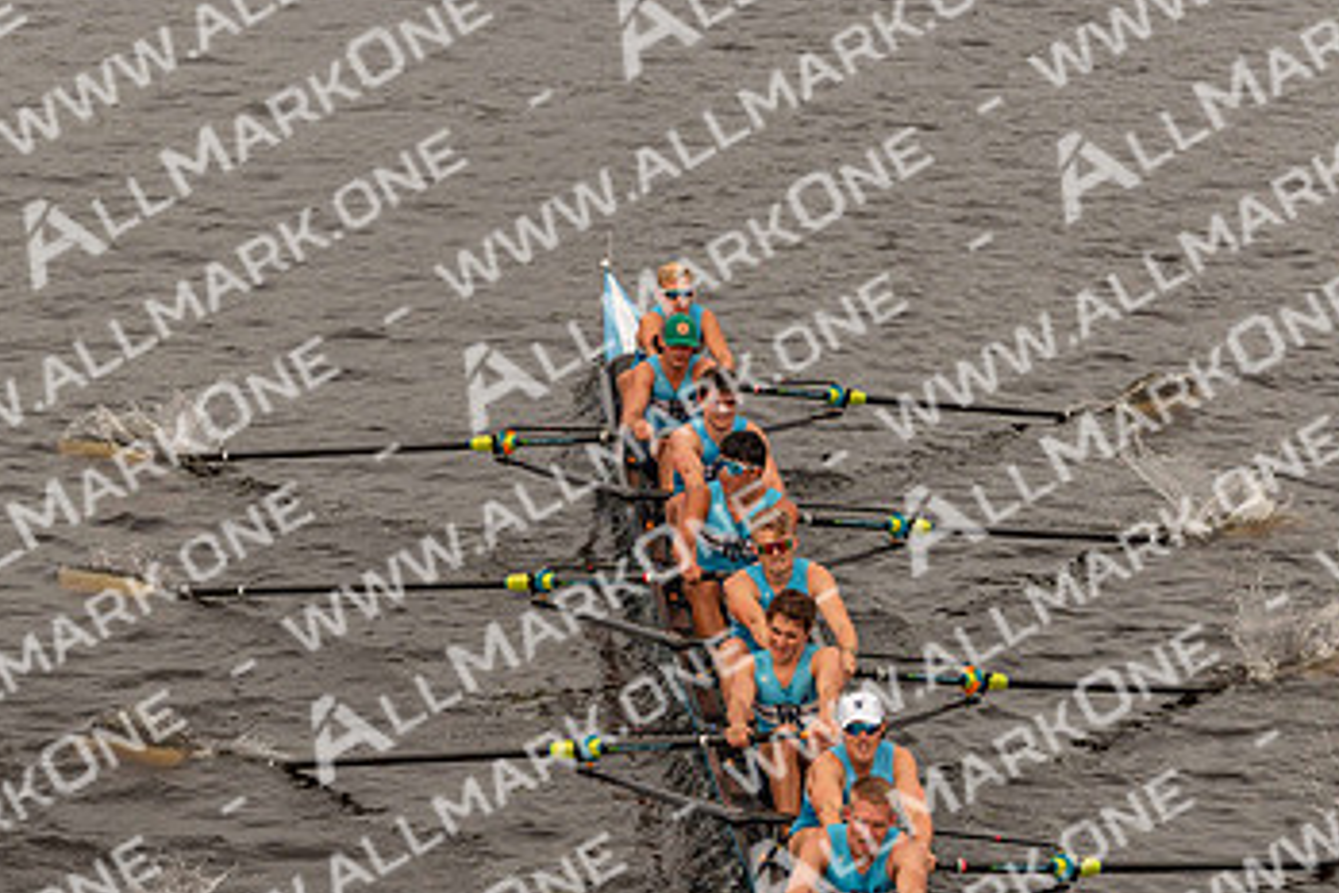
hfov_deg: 10.5
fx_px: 7252
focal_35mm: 195
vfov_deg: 7.0
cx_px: 820
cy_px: 656
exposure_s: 1/2500
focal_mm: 117
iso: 400
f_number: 5
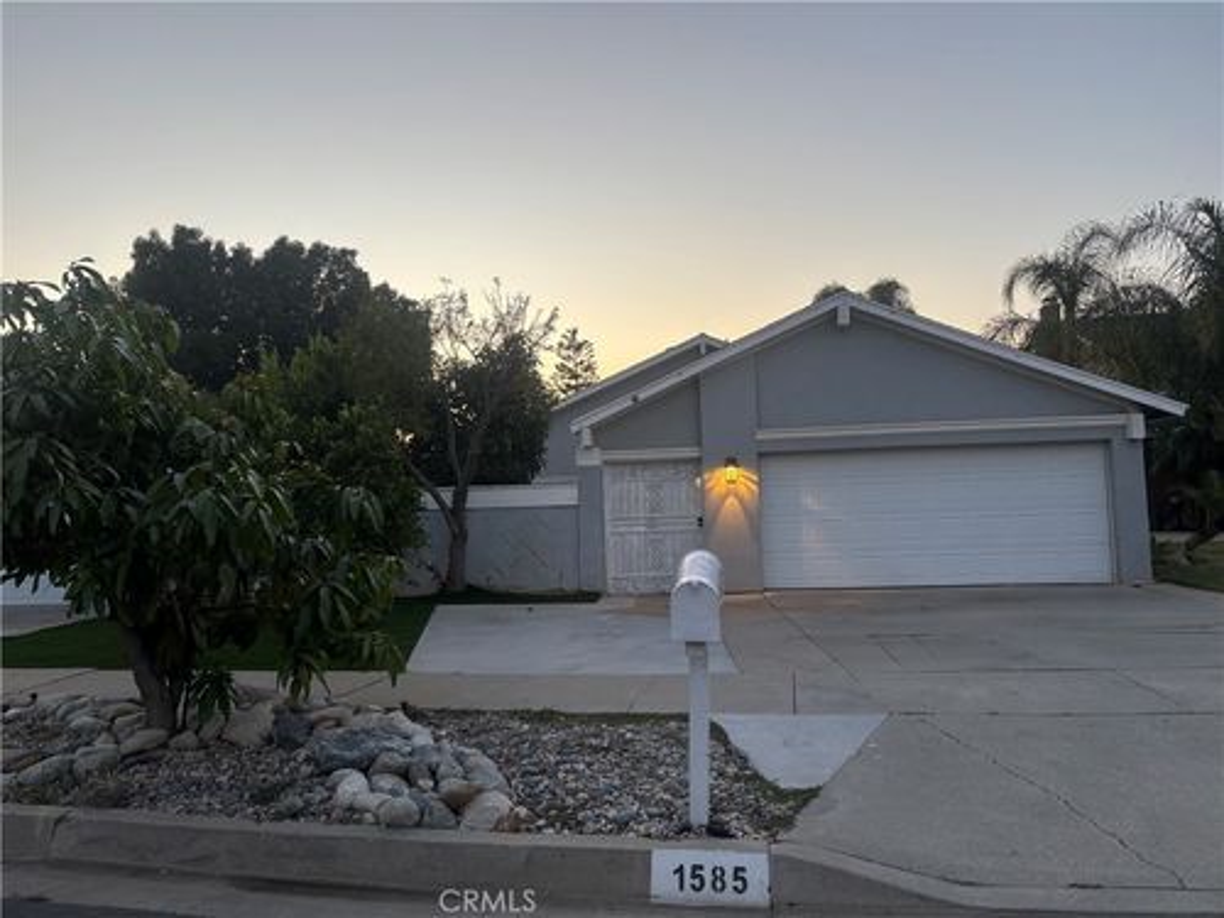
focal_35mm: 26
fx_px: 919
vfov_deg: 53.1
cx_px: 612
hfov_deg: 67.3
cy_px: 459
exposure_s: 1/120
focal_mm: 5.96
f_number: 1.6
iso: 64
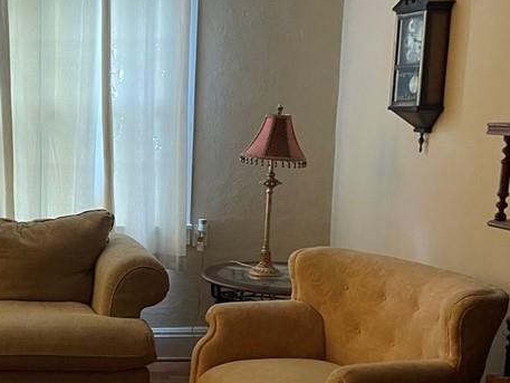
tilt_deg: -10.2
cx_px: -26
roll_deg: +2.5
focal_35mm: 56
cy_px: 248
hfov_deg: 31.2
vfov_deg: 26.0
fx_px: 825
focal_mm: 5.1
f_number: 1.6
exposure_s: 1/60
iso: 400
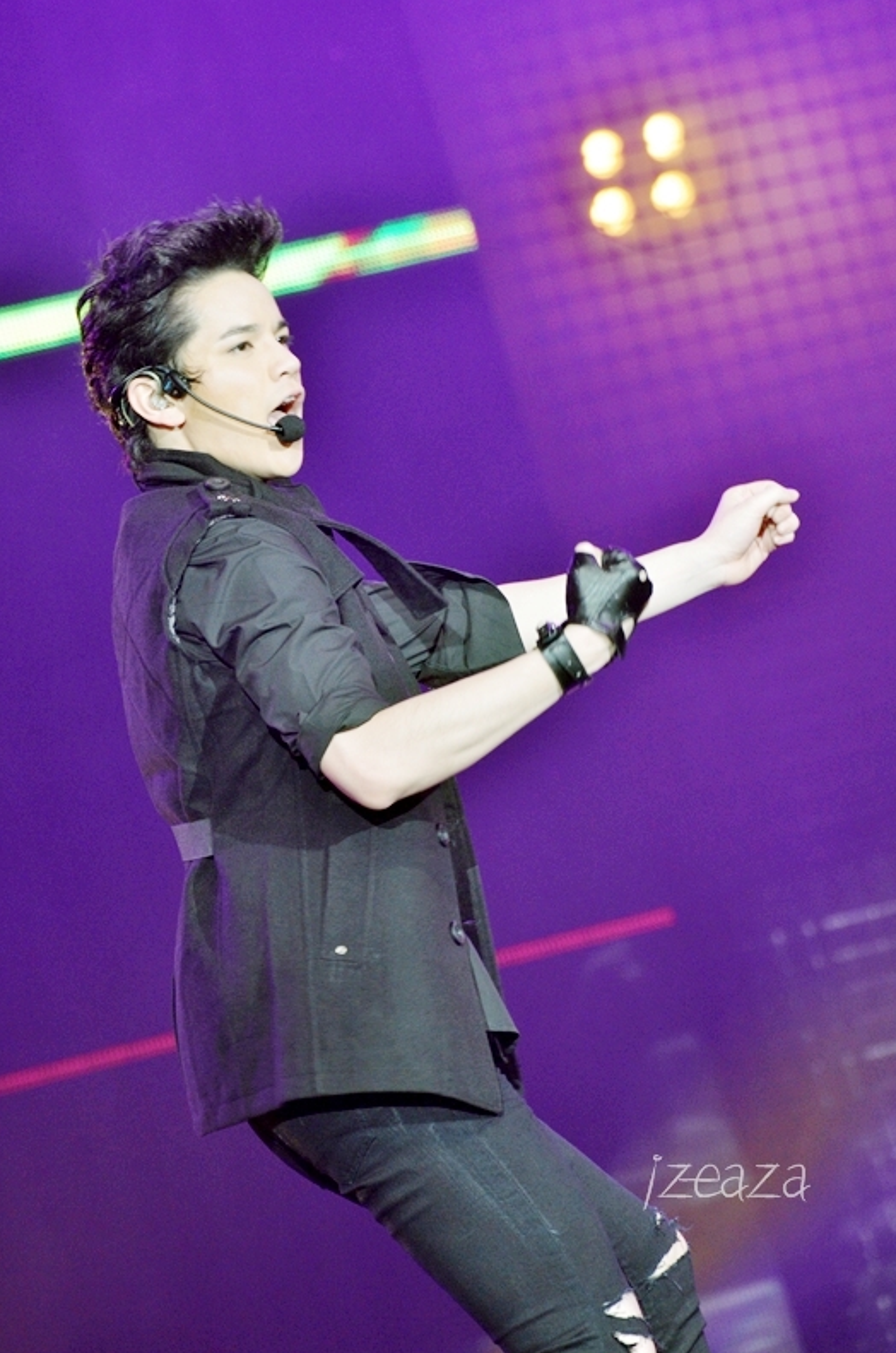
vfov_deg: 7.8
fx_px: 9955
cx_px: 446
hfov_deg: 5.2
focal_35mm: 266
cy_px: 674
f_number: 5.6
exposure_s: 1/100
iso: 1000
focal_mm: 175
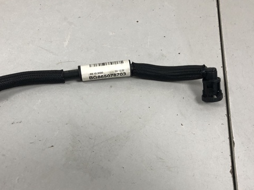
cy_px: 104
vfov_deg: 38.6
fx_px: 271
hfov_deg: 50.1
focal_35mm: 37
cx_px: 123
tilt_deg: -58.0
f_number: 1.8
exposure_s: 1/33
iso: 40
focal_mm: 4
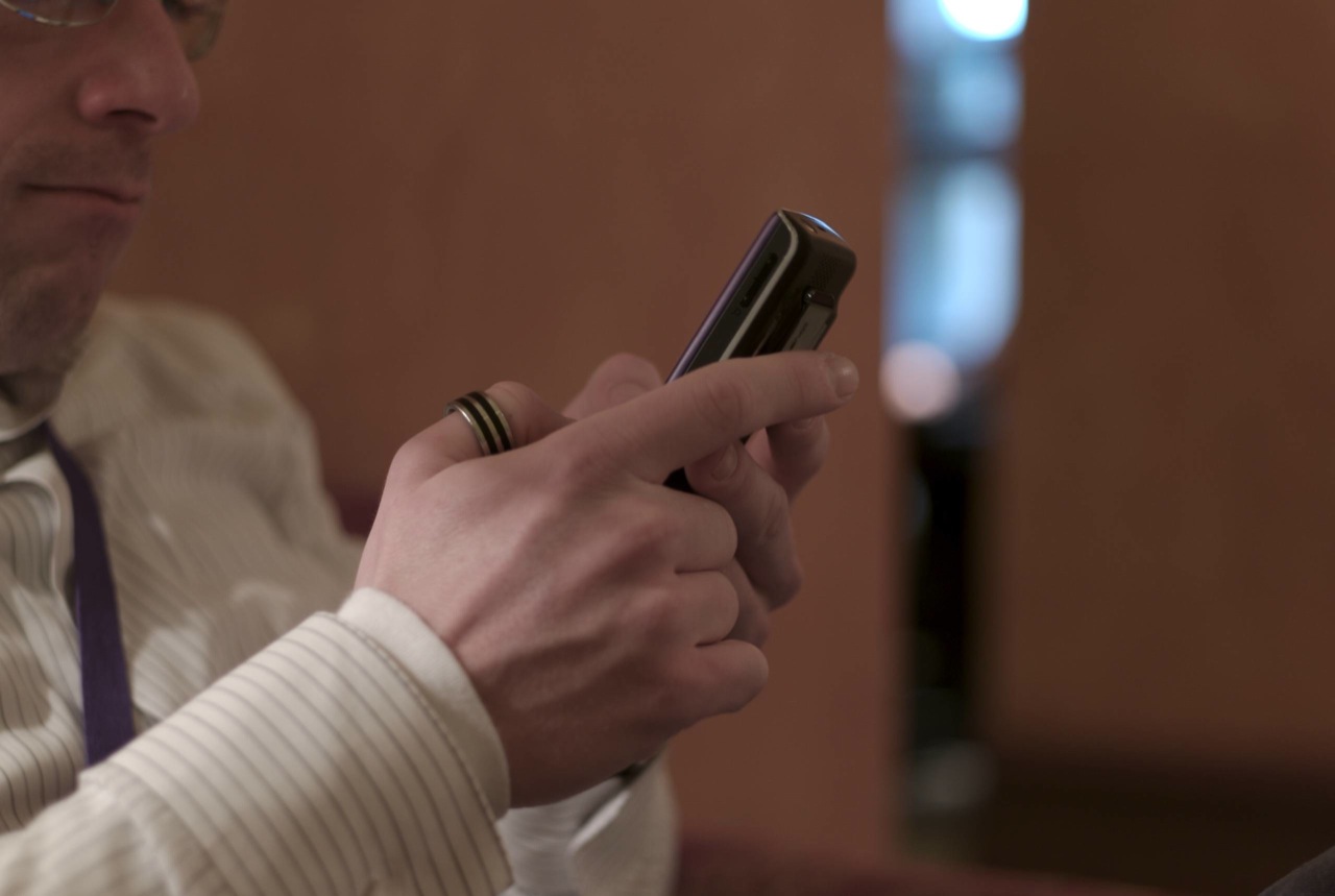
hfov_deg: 30.0
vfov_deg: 20.4
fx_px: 2489
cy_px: 448
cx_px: 668
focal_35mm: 67
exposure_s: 1/20
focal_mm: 50
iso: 160
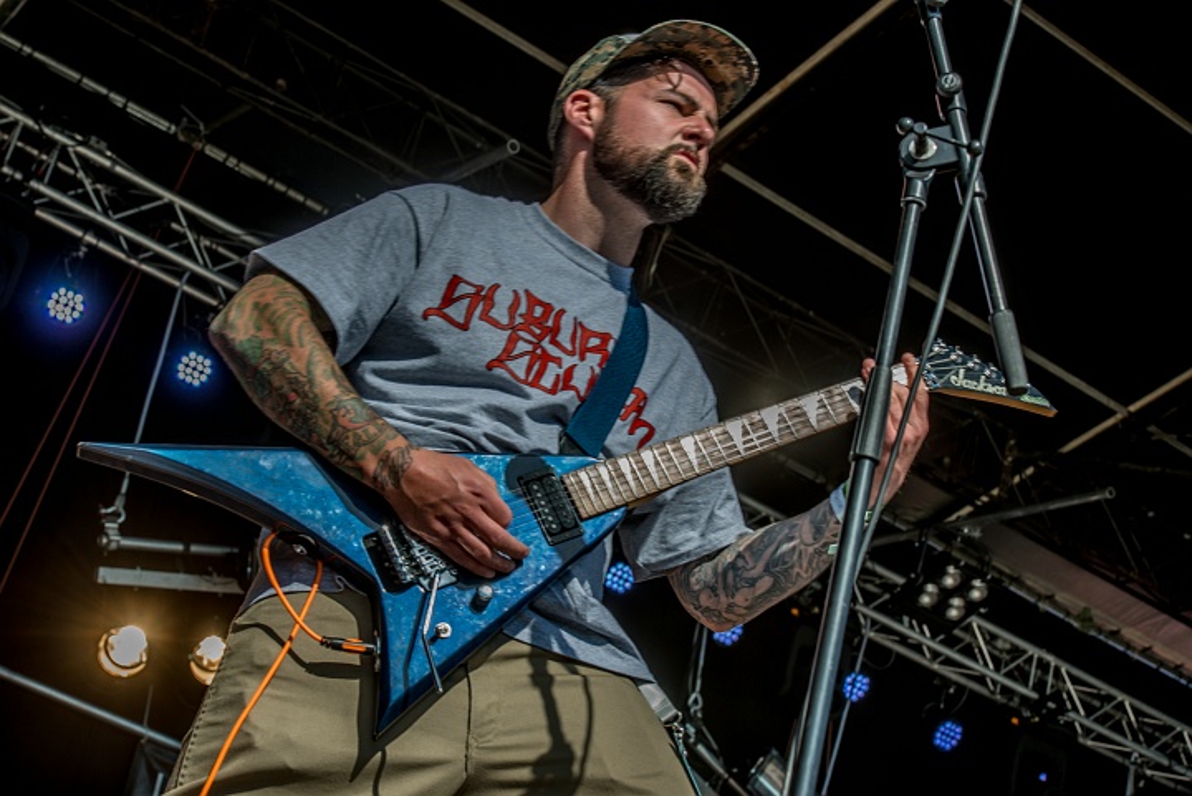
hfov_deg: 28.8
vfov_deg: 19.5
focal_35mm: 70
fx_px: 2319
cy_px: 398
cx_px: 596
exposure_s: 1/125
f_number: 9
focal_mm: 70
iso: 50
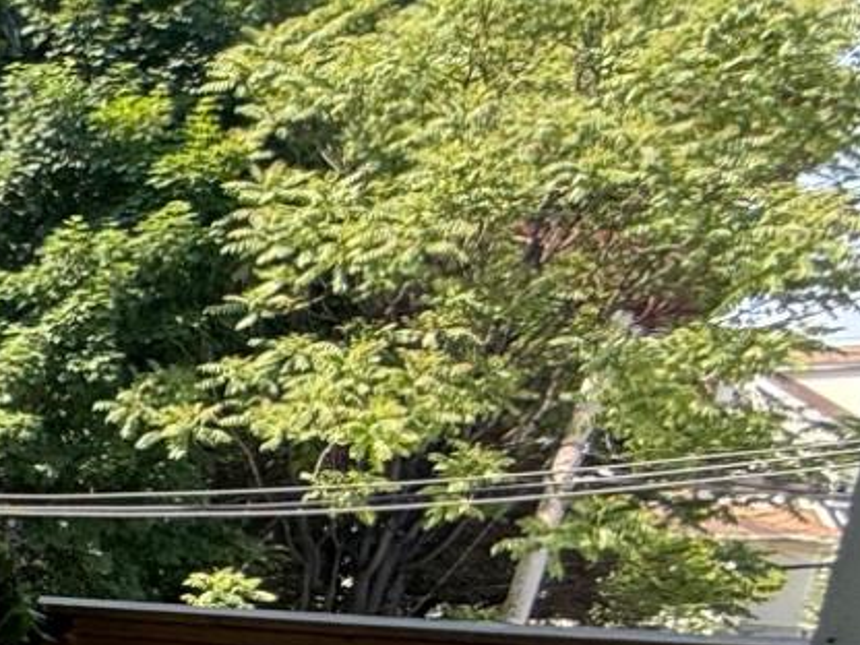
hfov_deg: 16.0
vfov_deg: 19.5
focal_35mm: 69
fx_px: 1714
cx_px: -1114
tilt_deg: -11.6
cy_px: 858
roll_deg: +1.2
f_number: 2.2
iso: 50
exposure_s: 1/189
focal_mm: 2.22
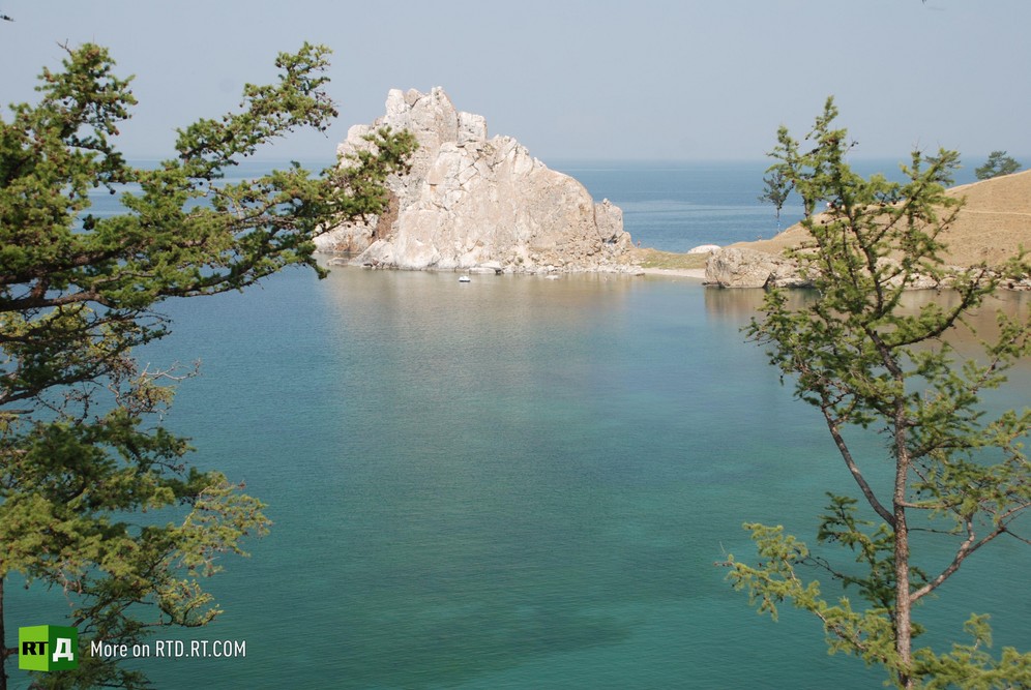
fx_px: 1506
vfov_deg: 25.8
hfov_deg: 37.8
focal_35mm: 52
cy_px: 345
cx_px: 516
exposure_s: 1/200
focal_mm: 35
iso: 100
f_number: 7.1
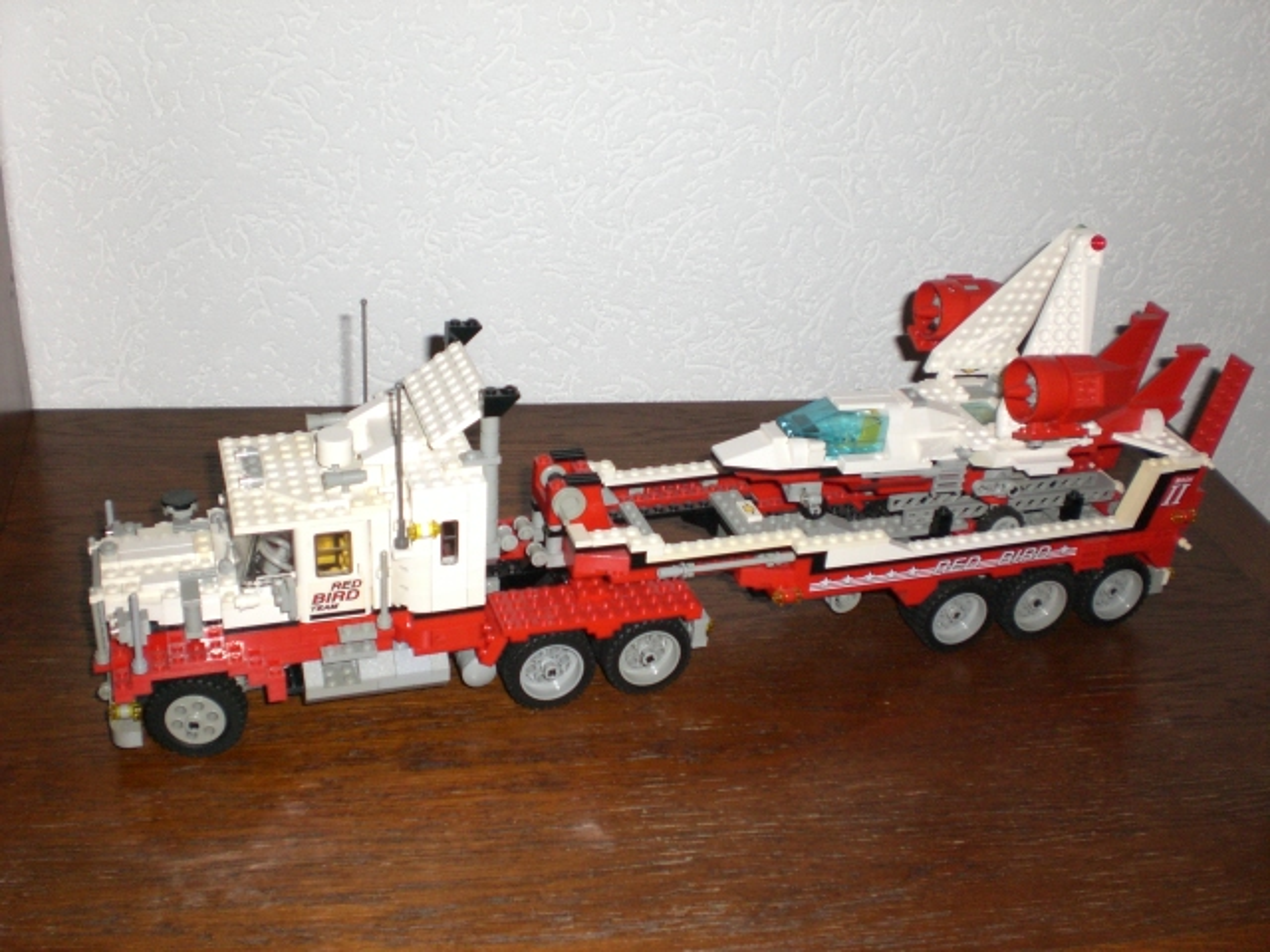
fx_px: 1394
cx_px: 635
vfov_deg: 37.7
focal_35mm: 38
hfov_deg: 49.0
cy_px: 476
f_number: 3.1
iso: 200
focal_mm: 6.3
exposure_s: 1/60
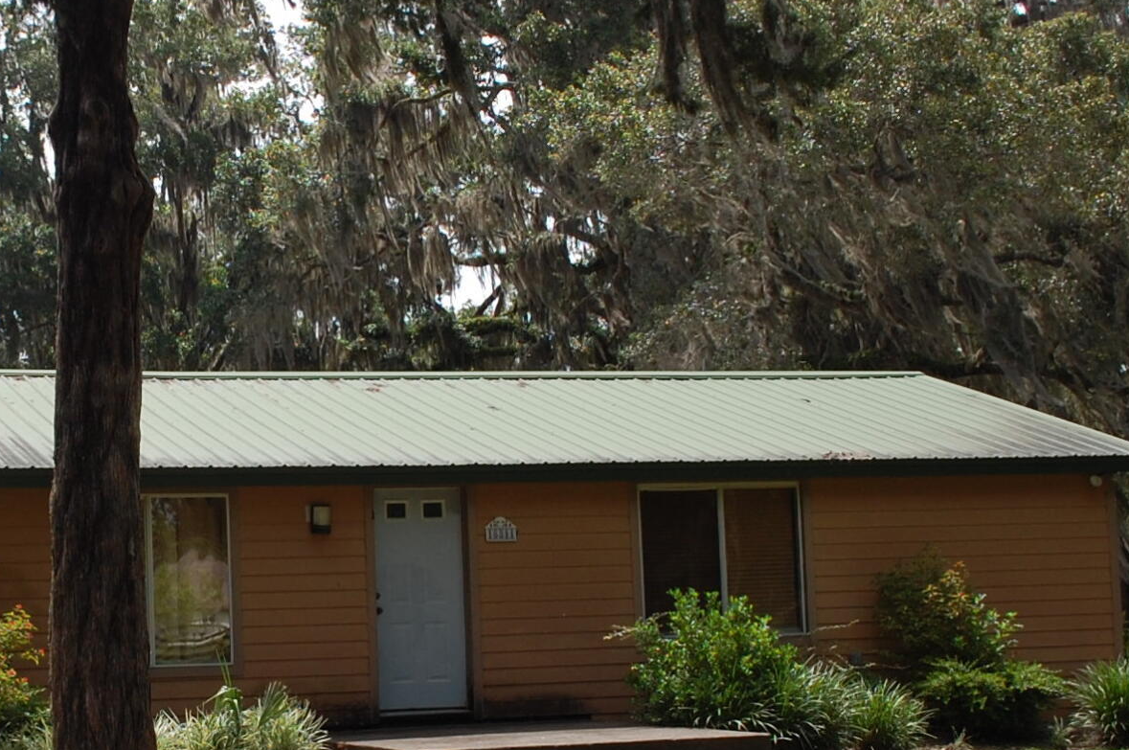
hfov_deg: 23.7
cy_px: 429
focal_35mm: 84
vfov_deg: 16.2
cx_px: 156
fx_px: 2631
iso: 200
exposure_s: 1/250
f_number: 8
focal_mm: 22
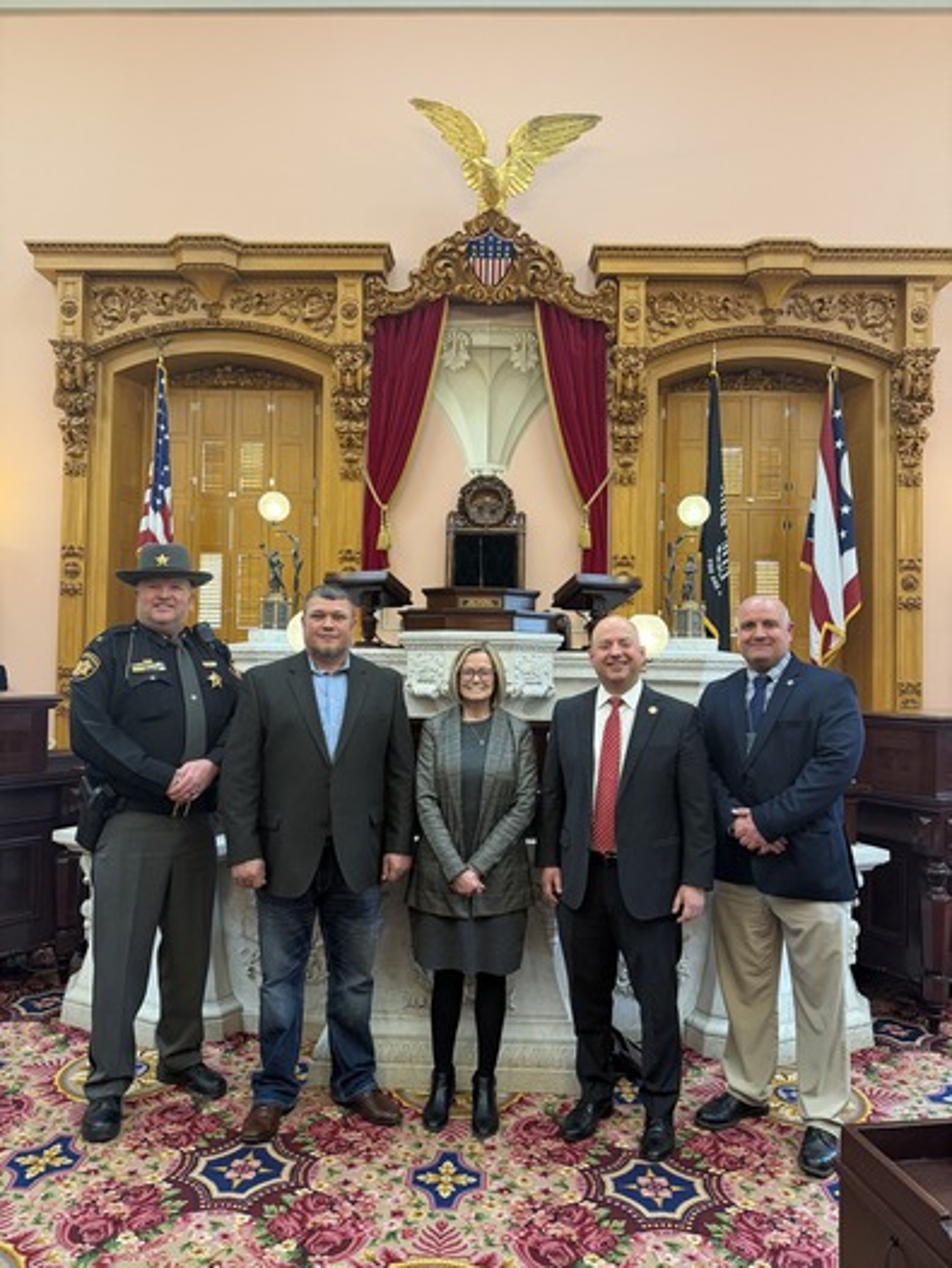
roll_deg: -1.0
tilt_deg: +2.4
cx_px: 476
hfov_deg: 56.9
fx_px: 879
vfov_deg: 71.6
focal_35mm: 24
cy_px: 634
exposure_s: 1/60
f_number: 1.78
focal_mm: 6.76
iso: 250
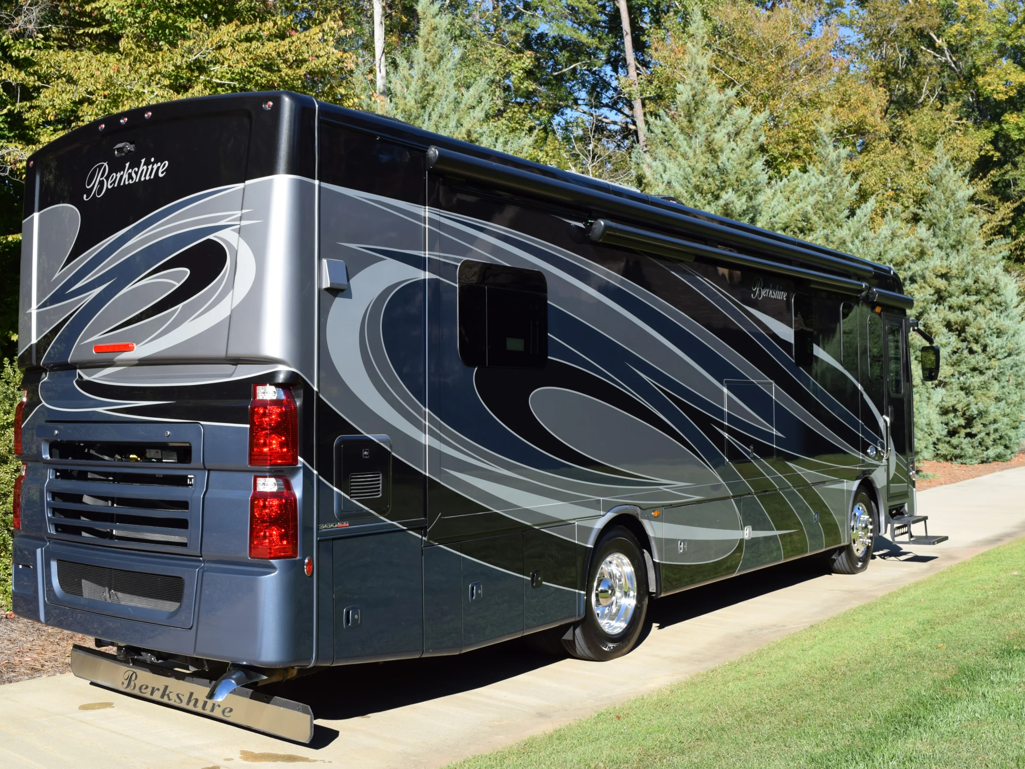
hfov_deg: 47.8
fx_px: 1155
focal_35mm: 39
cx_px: 489
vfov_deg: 36.8
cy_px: 384
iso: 200
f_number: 8
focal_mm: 24
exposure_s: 1/250
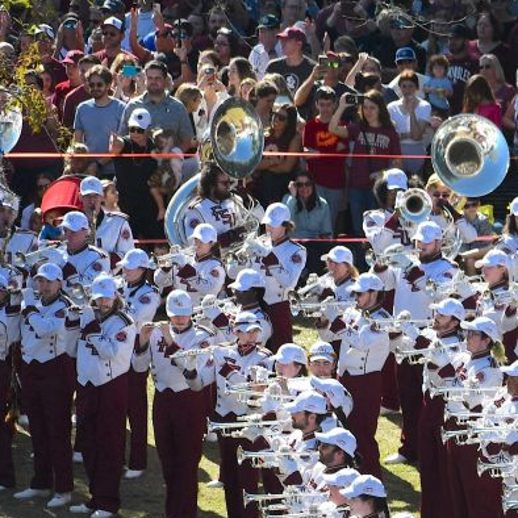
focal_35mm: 419
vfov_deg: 4.2
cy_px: 597
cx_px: 937
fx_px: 7094
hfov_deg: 4.1
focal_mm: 90
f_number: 5.6
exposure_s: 1/500
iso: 100
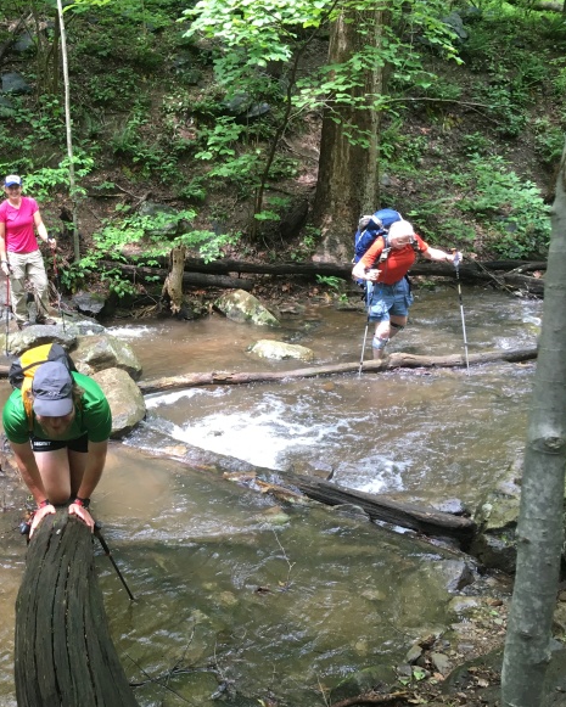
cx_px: 95
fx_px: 816
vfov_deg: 46.8
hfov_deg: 36.6
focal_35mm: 39
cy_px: 357
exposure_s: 1/30
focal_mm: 4.15
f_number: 2.2
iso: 32
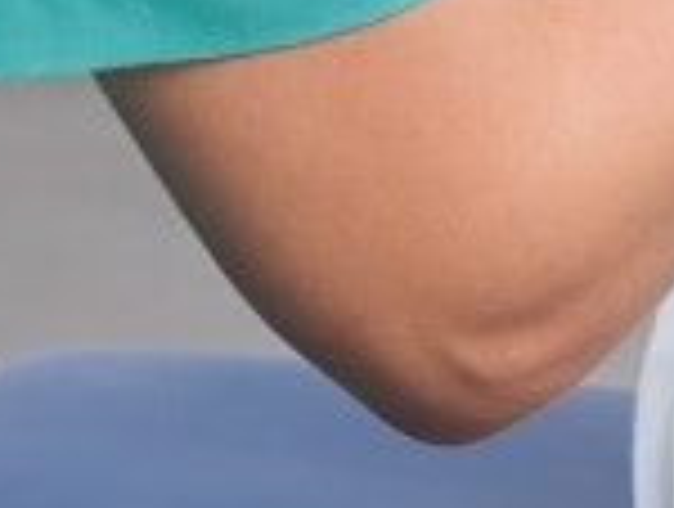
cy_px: -1218
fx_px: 7996
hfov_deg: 4.8
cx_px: 1195
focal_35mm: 410
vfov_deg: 3.5
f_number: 6.3
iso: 100
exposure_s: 1/200
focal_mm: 50
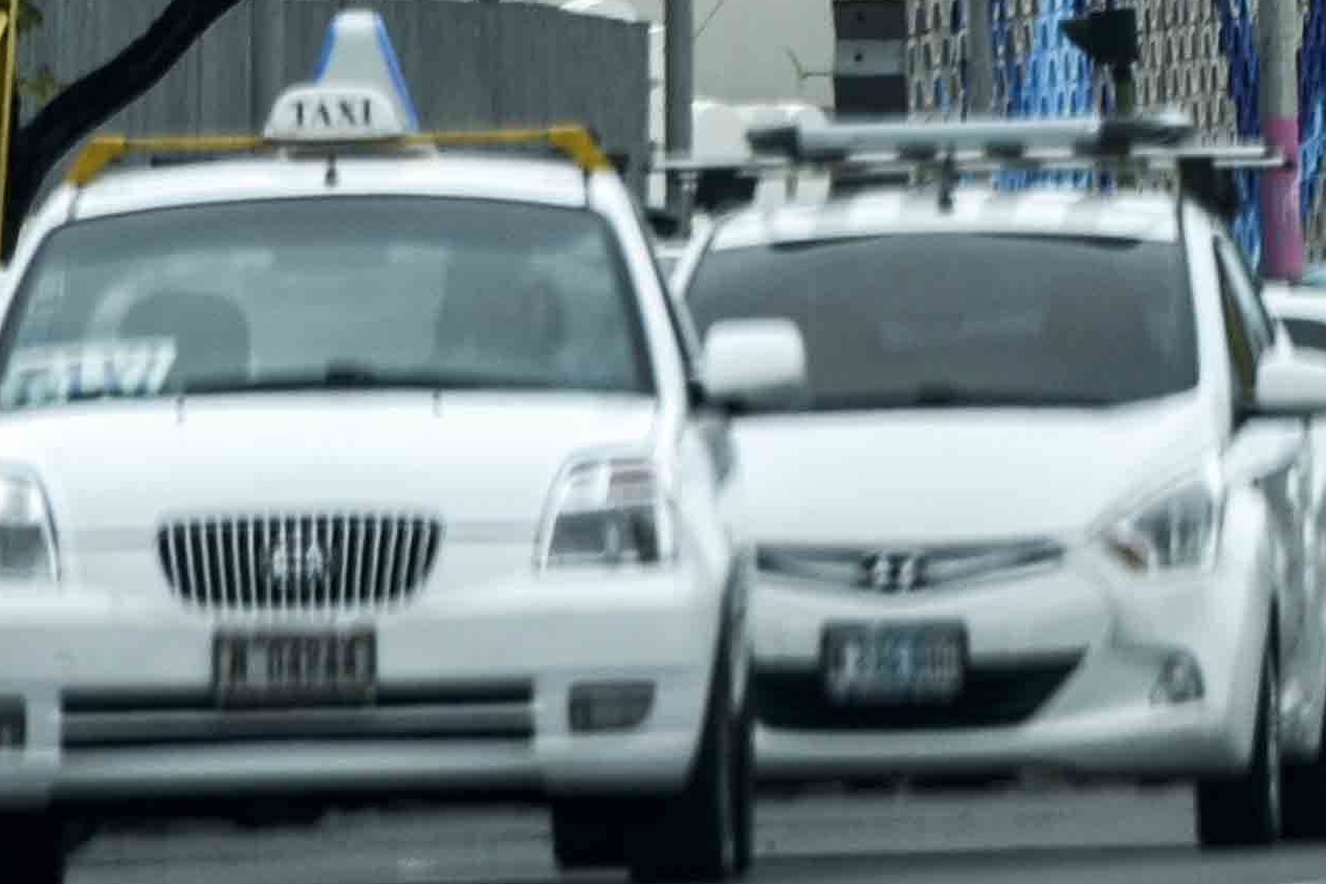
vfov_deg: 1.6
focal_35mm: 856
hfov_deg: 2.4
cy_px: -852
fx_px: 31527
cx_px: 2584
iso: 400
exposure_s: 1/640
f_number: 9
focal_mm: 180
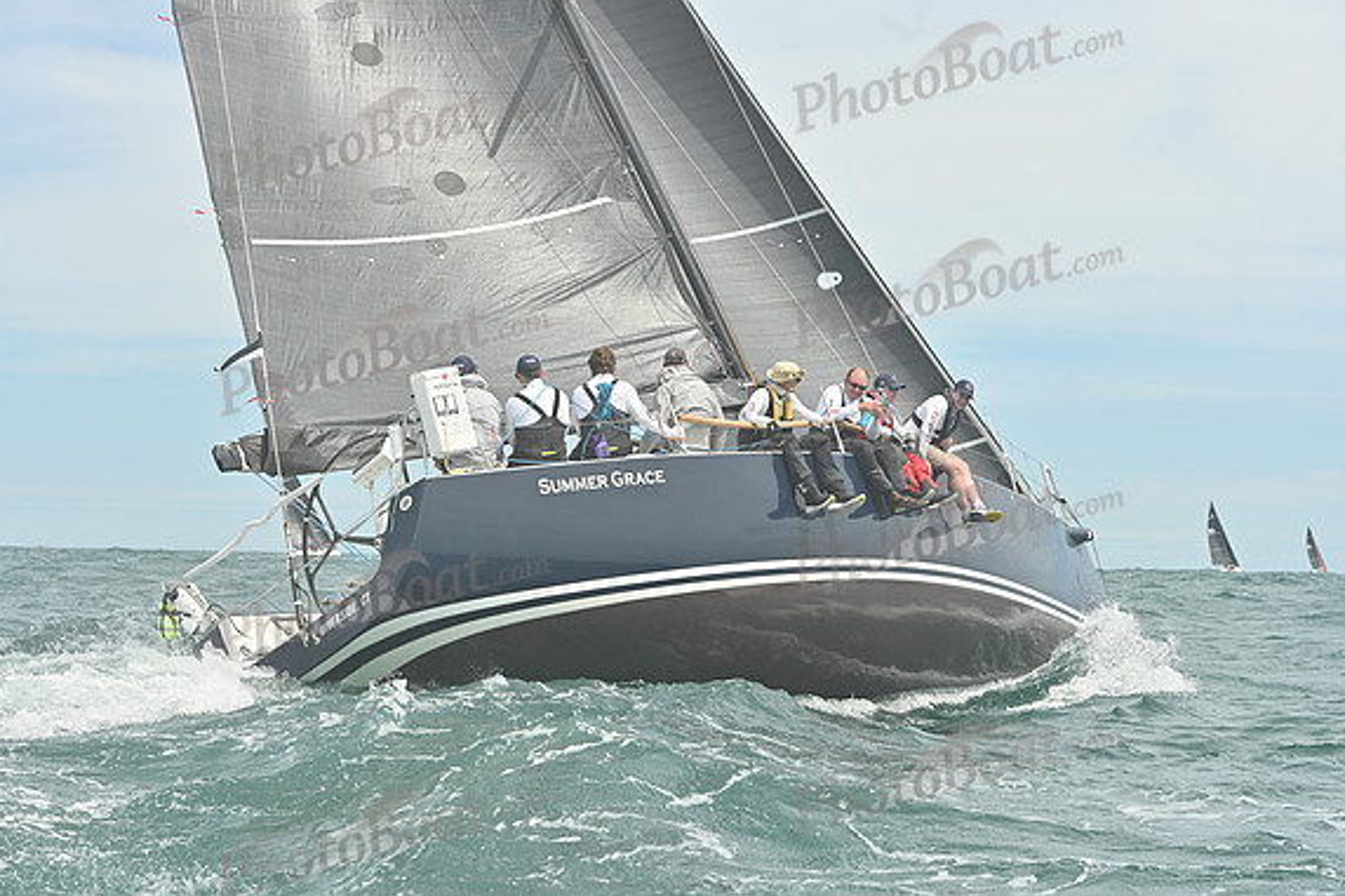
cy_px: 443
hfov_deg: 28.5
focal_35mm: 71
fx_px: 2652
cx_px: 672
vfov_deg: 19.2
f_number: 8
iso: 320
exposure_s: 1/1250
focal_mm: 70
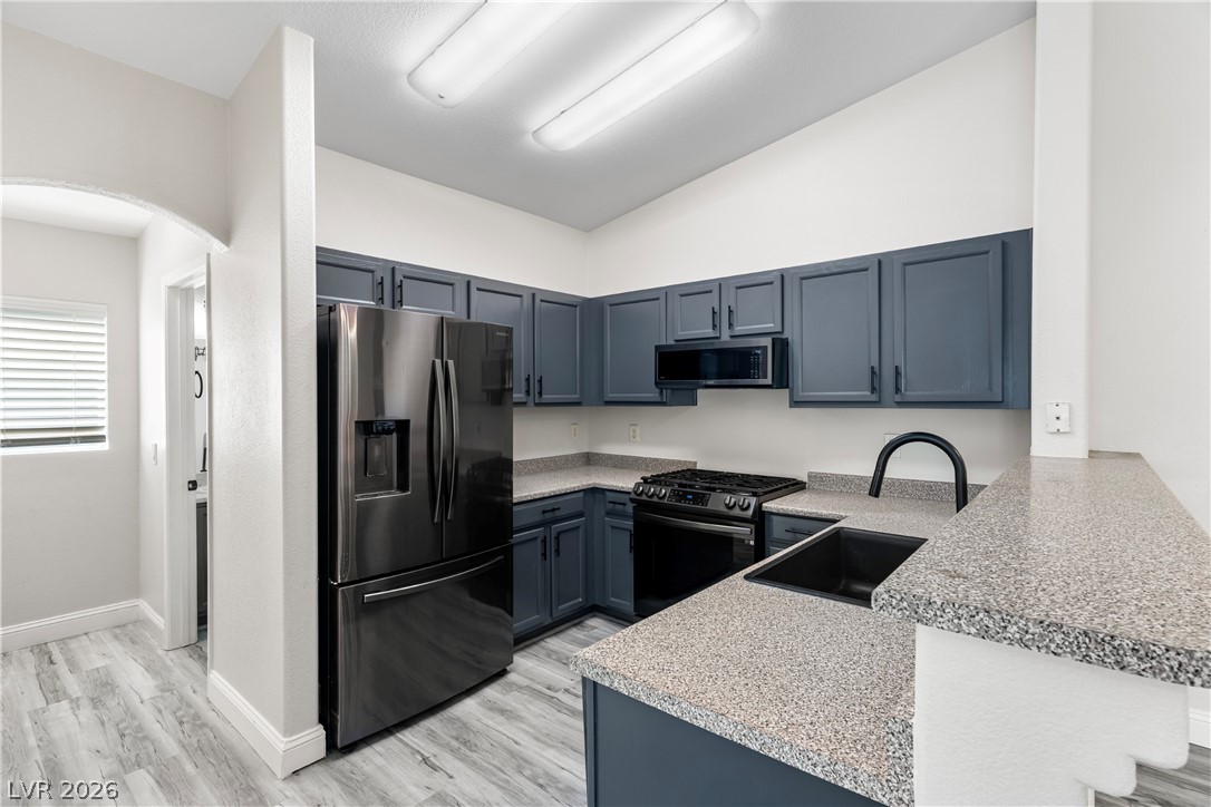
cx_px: 606
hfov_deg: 93.3
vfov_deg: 70.4
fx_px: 572
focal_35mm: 17
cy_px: 404
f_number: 8
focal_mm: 17
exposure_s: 1/2.5
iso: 400
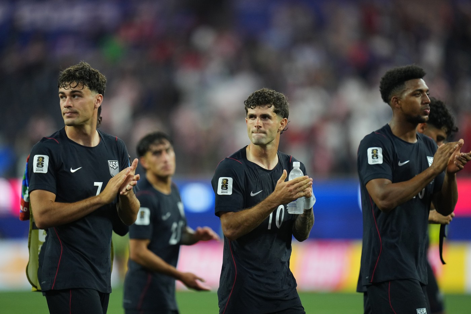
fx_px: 5232
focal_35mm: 400
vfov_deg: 3.4
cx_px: 236
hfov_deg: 5.2
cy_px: 157
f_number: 2.8
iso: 2000
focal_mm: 400
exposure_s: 1/1600
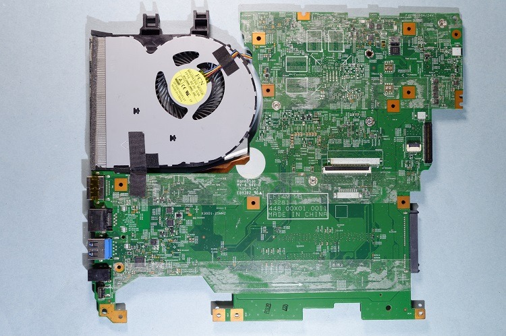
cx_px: 253
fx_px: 505
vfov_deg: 36.8
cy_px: 168
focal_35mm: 36
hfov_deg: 53.2
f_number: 8
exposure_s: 1/6
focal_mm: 24
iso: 100
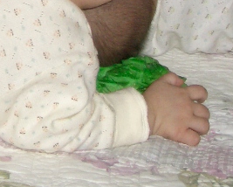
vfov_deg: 6.1
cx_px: -63
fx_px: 1711
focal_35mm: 248
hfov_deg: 7.7
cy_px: -181
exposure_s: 1/60
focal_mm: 11.3
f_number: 3.2
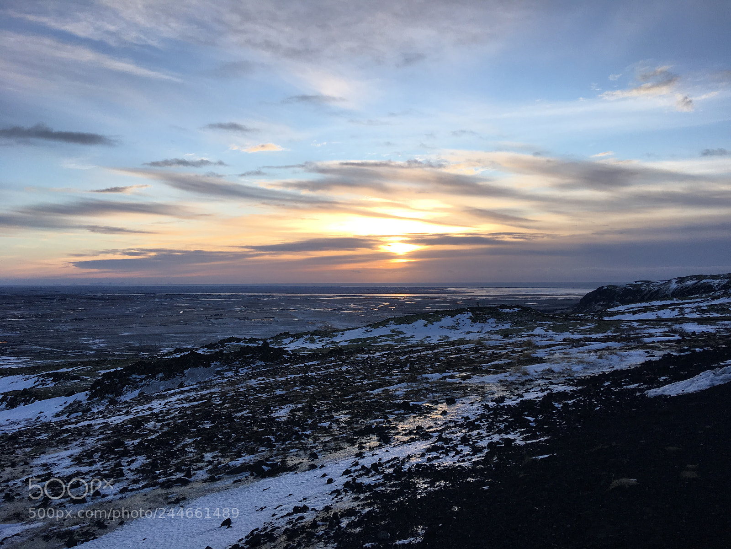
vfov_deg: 48.2
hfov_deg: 61.7
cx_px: 366
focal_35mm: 29
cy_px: 274
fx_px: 612
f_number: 2.2
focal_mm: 4.15
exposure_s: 1/591
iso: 25
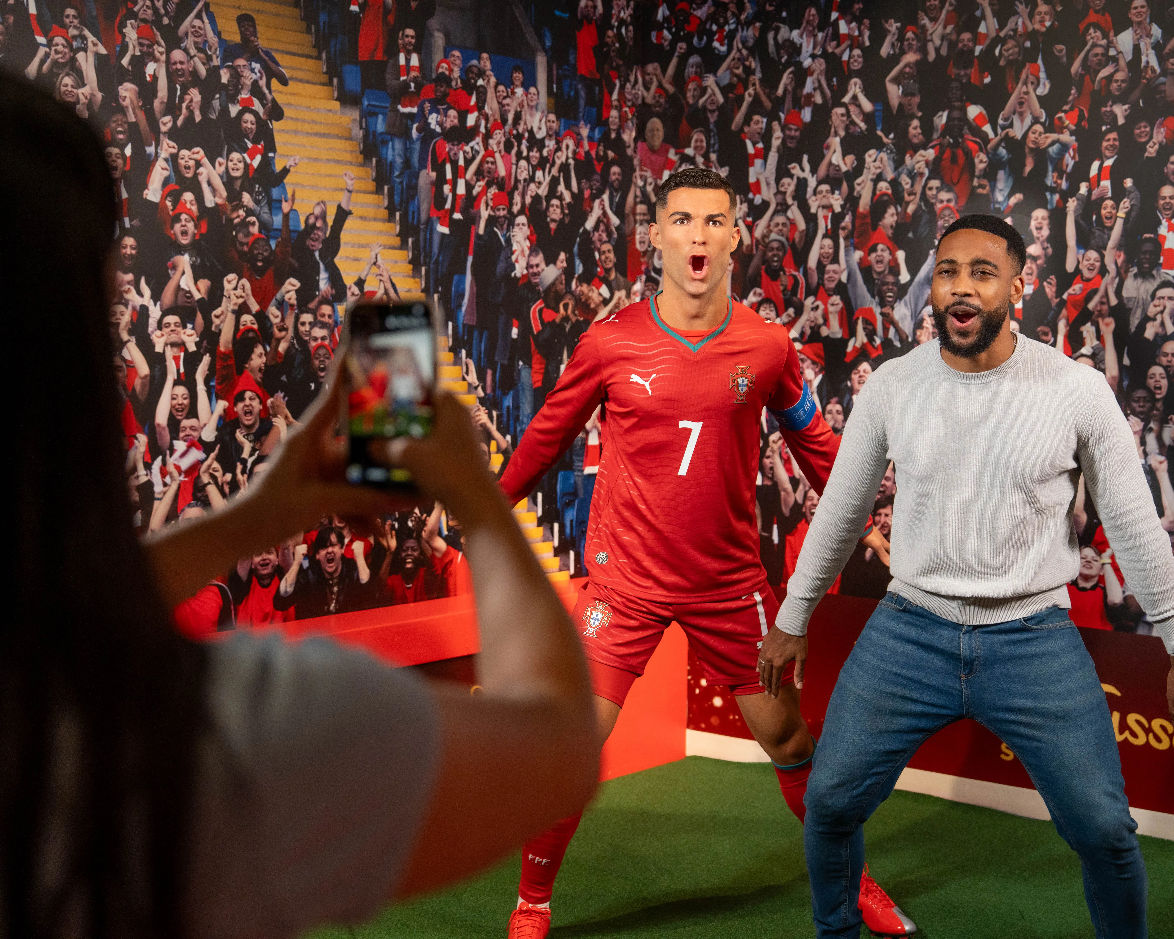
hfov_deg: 38.7
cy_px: 473
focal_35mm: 48
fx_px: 1668
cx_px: 679
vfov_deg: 31.5
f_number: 2.8
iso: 800
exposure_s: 1/125
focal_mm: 42
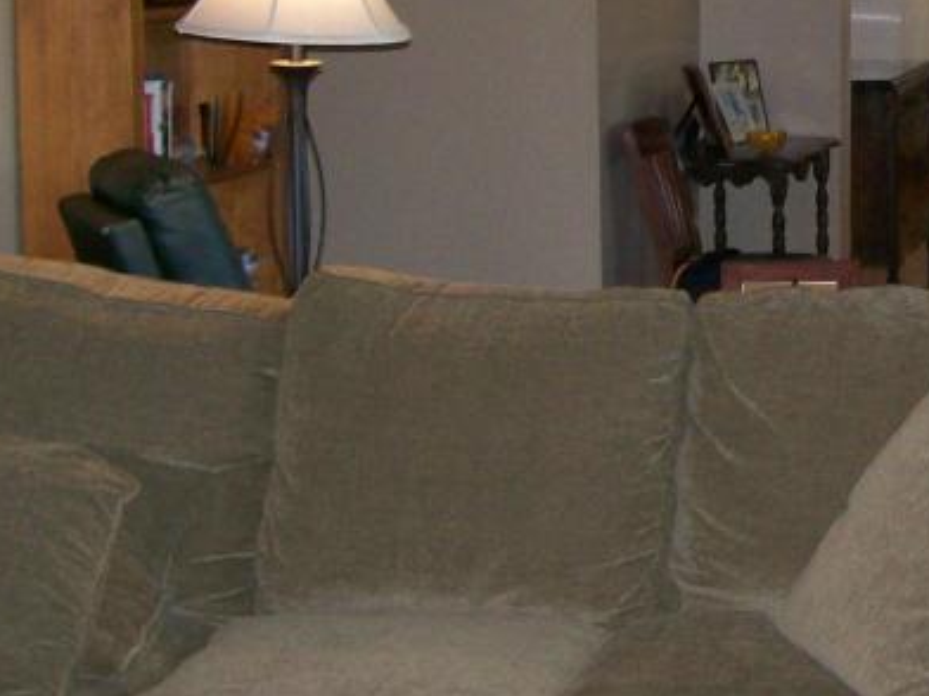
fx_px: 2523
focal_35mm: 94
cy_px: 95
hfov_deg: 20.4
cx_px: 848
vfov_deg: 15.6
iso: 140
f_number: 2.7
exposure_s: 1/64
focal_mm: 6
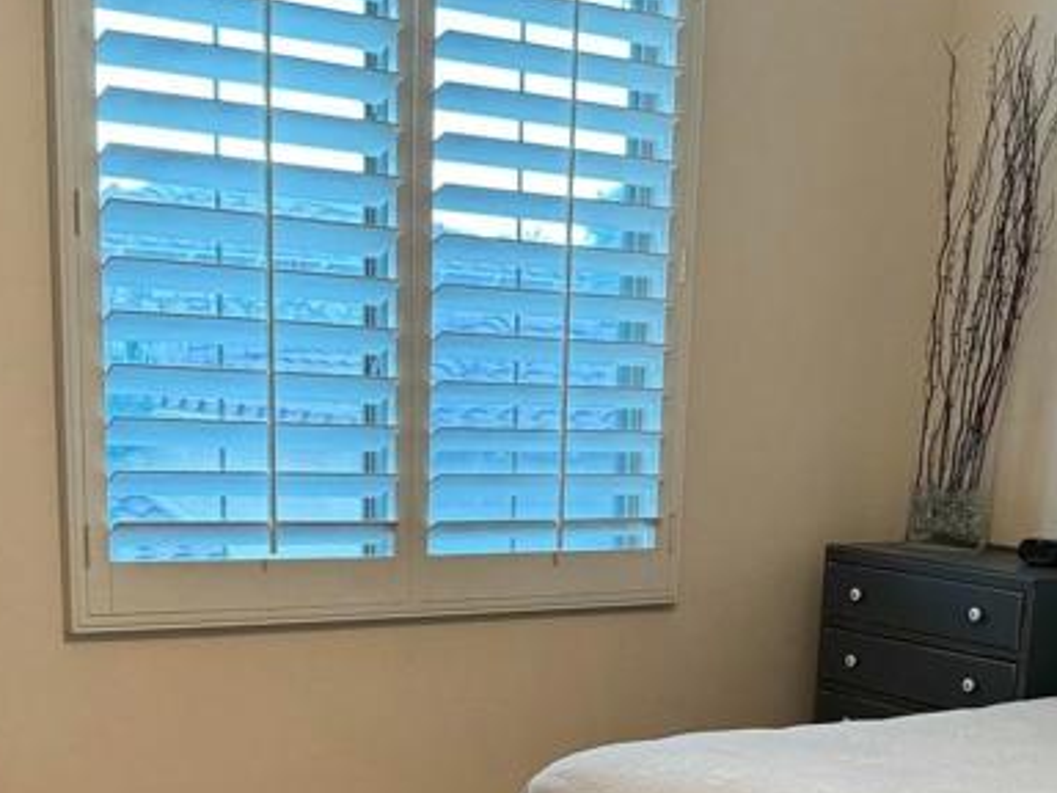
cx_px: 663
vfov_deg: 21.8
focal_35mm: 64
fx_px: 1954
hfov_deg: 30.1
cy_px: 848
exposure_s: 1/60
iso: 400
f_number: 1.78
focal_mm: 6.76
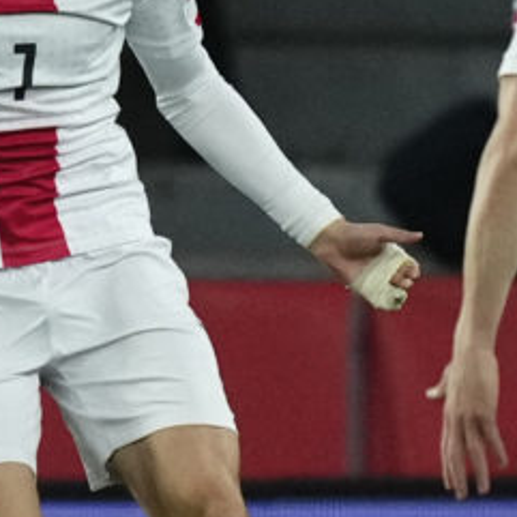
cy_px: 243
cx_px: 363
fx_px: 36549
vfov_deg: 0.8
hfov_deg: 0.8
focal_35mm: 2163
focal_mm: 400
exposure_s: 1/2000
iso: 3200
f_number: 2.8
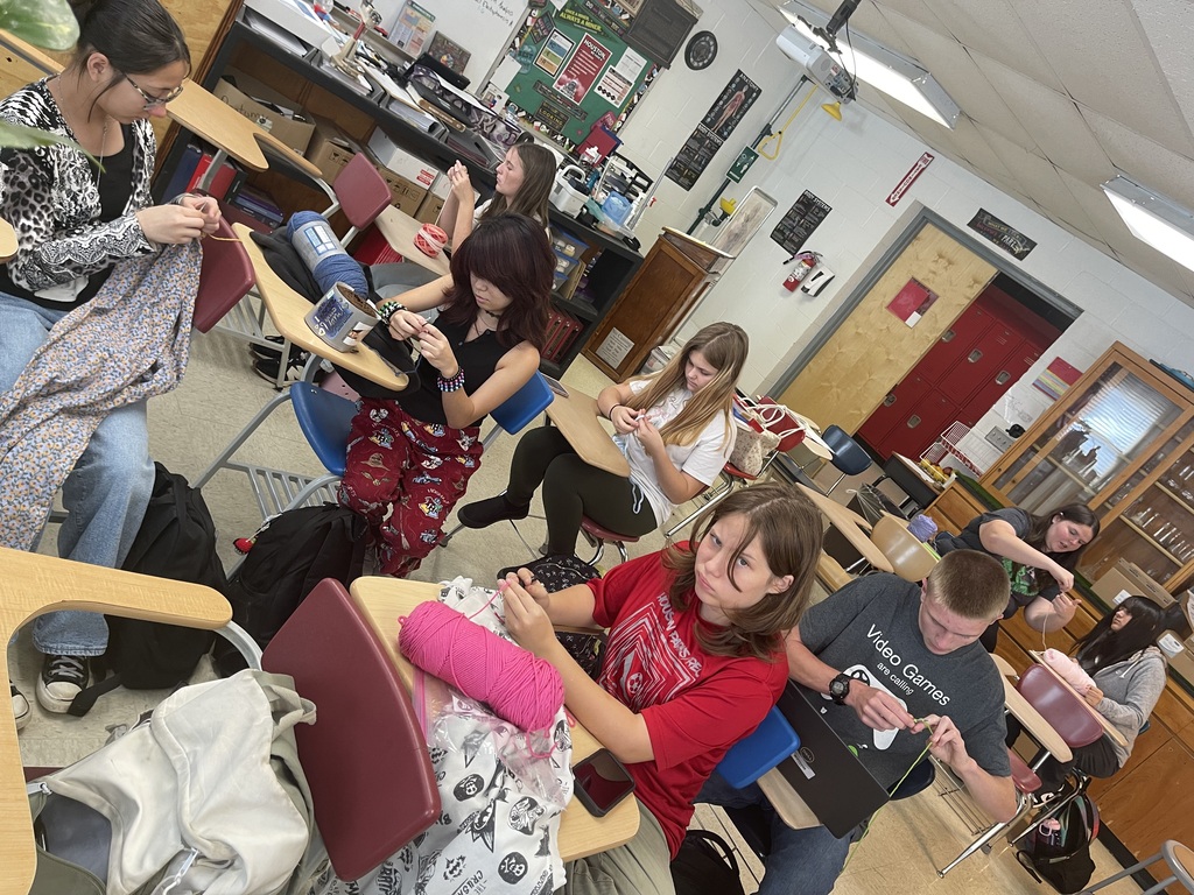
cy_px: 448
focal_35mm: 25
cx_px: 597
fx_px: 862
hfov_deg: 69.4
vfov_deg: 54.9
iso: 80
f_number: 1.6
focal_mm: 5.1
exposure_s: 1/60
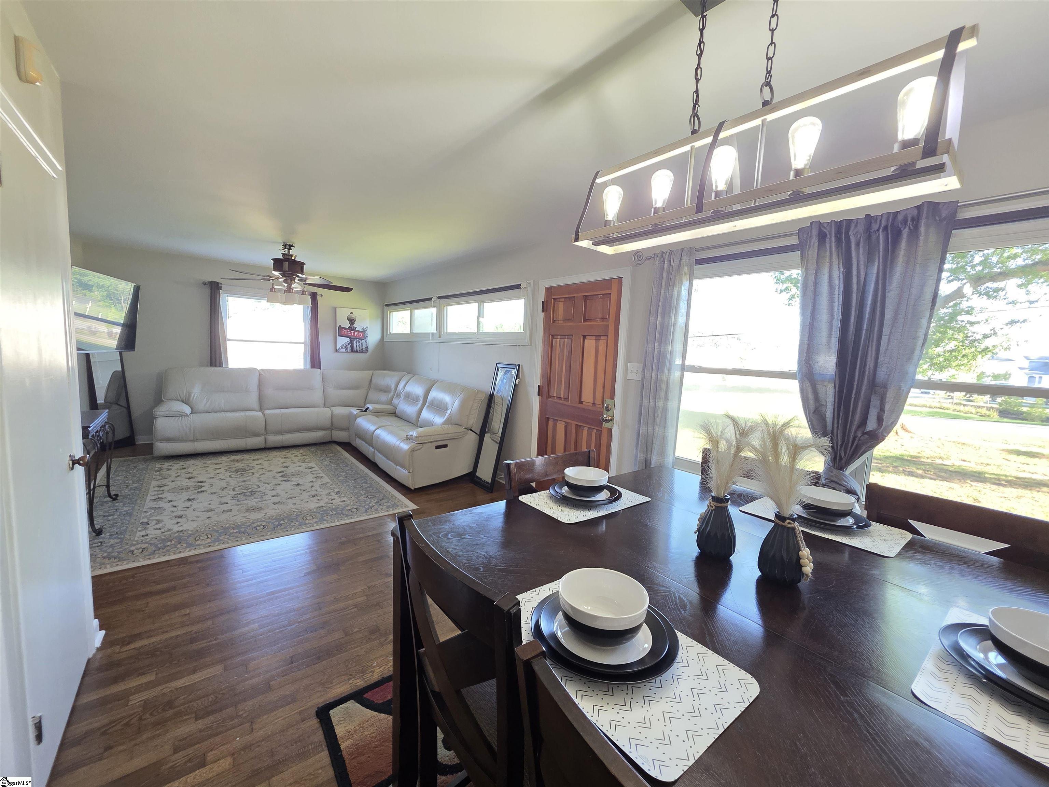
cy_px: 394
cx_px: 524
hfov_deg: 106.2
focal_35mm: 13
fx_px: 394
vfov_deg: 89.9
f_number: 1.9
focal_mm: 2.2
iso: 250
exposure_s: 1/60
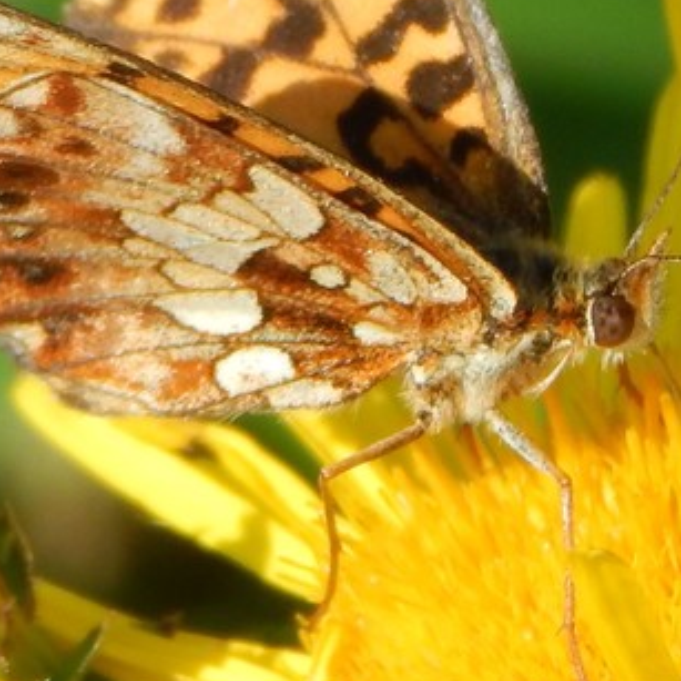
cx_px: 429
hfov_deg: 3.1
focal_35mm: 570
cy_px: 177
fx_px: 12687
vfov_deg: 3.1
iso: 125
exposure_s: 1/400
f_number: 5.6
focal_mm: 41.7
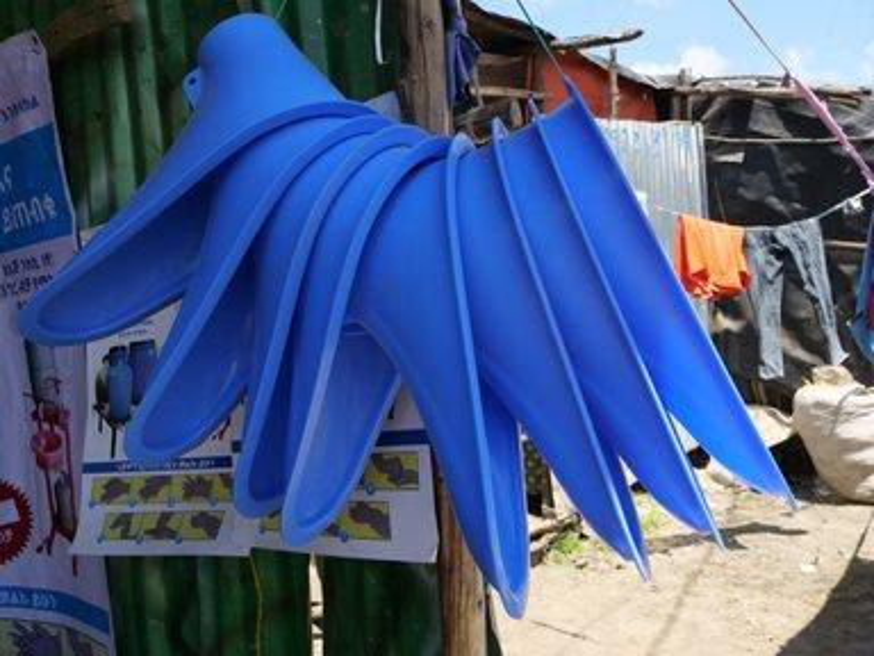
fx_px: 757
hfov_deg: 60.0
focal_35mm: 30
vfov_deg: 46.8
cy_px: 328
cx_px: 437
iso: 200
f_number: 5.6
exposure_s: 1/320
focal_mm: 15
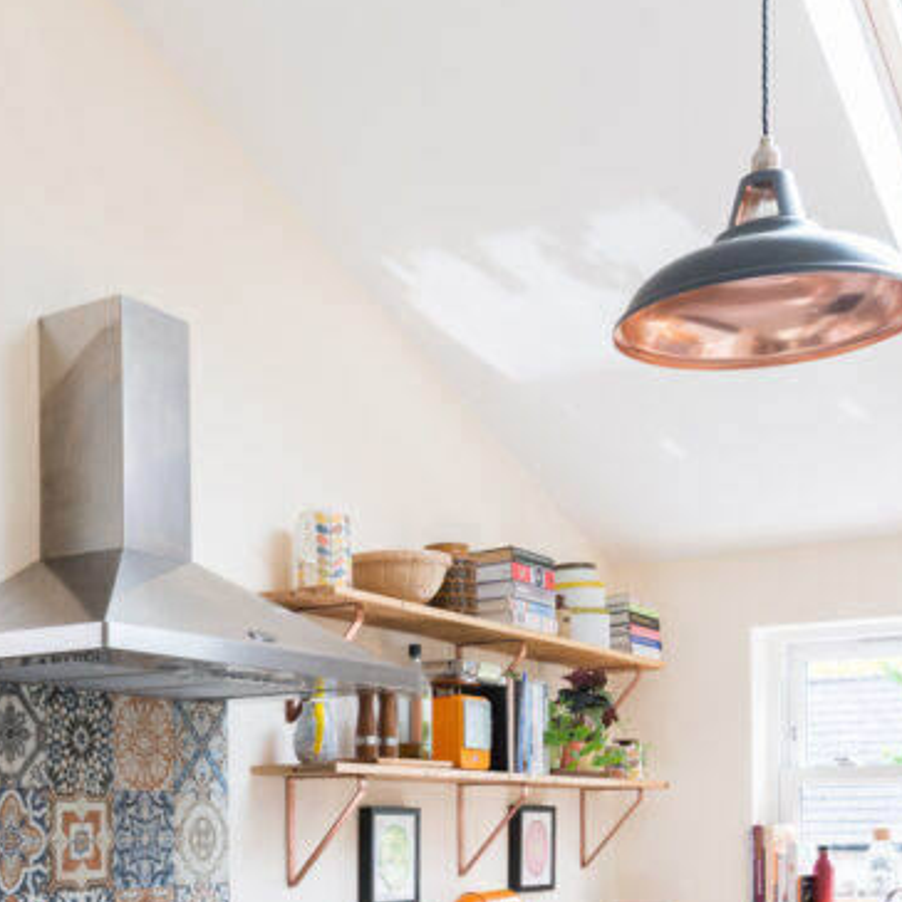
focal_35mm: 51
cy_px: 828
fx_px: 1504
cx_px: 164
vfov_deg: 31.7
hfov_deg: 32.4
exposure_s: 1/10
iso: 100
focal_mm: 21
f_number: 8
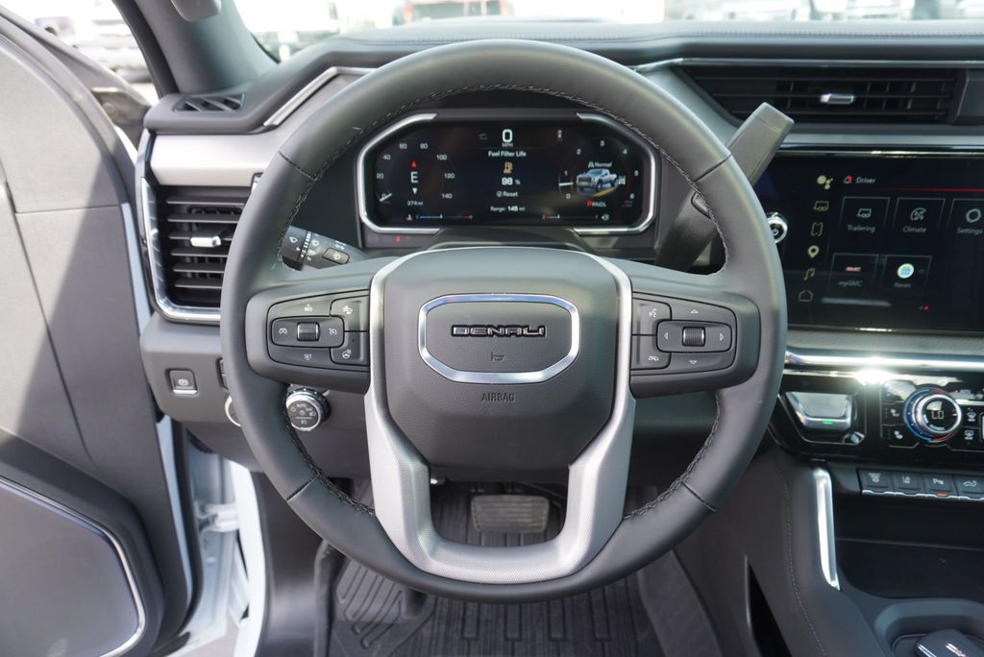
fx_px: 656
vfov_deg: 53.2
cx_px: 492
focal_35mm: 24
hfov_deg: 73.7
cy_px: 328
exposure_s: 1/60
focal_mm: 16
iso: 100
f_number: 4
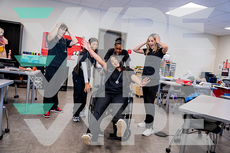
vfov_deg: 48.0
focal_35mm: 27
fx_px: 173
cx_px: 115
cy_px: 76
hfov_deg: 67.4
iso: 1250
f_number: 4
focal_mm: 27
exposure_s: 1/125
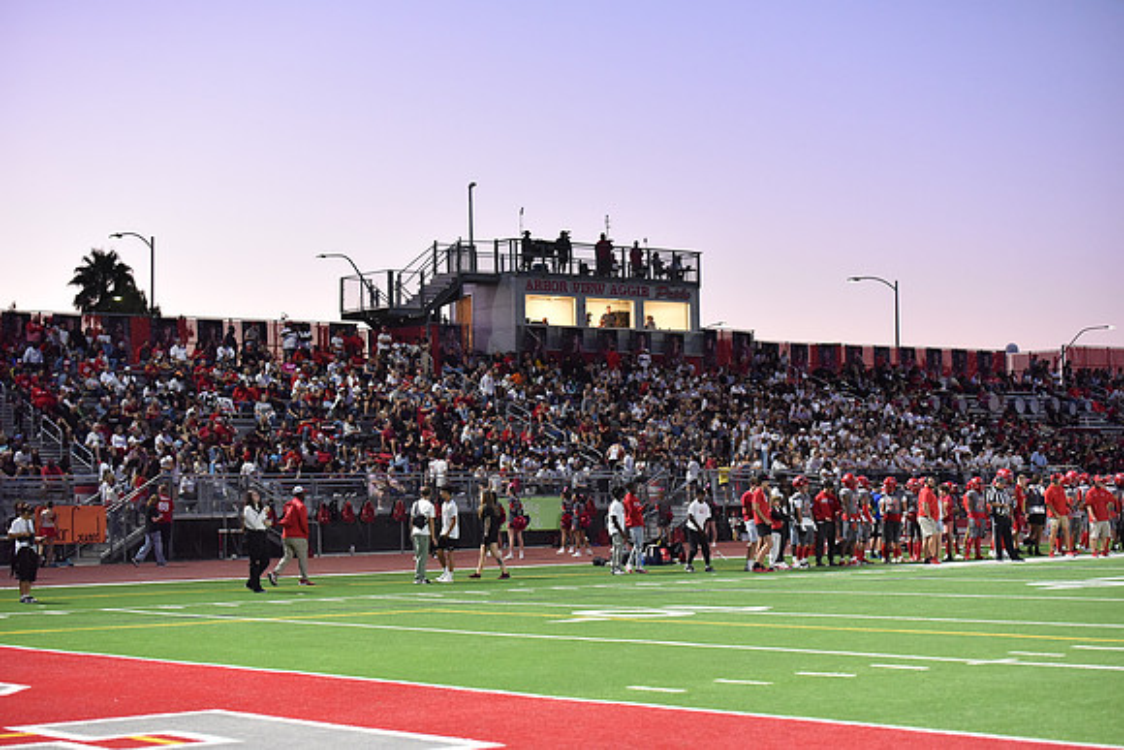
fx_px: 2186
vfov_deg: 19.5
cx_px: 562
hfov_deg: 28.8
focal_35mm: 70
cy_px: 375
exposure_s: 1/400
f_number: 2.8
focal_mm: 70
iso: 5600
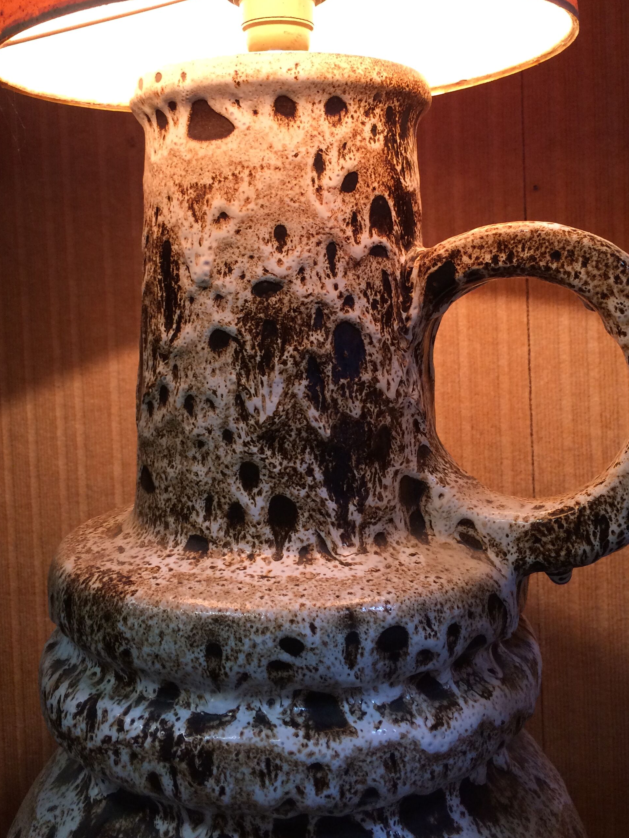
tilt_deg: -2.6
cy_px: 333
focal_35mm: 37
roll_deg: +2.0
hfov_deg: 38.7
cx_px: 309
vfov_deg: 49.8
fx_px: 896
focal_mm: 4.15
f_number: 2.2
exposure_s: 1/33
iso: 50
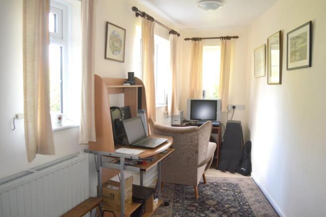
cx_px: 163
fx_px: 244
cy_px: 108
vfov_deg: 47.8
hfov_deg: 67.4
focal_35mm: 27
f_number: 3.5
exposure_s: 1/60
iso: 450
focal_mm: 18
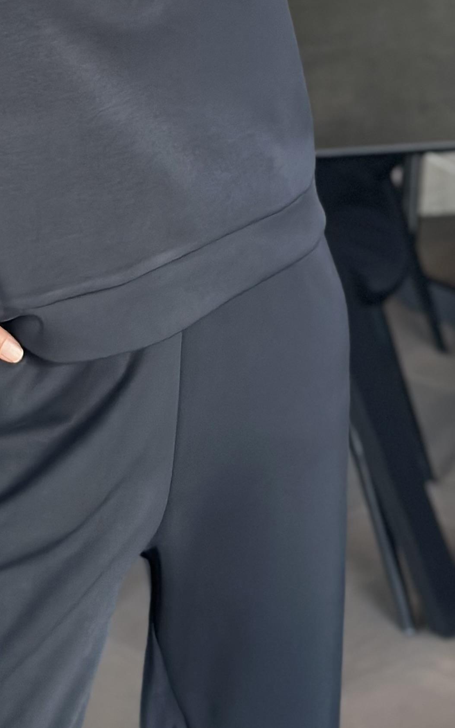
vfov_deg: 16.5
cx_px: 142
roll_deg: +5.0
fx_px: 2421
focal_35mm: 122
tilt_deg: -16.5
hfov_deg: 10.7
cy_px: -104
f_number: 1.78
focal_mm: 6.86
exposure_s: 1/60
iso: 250
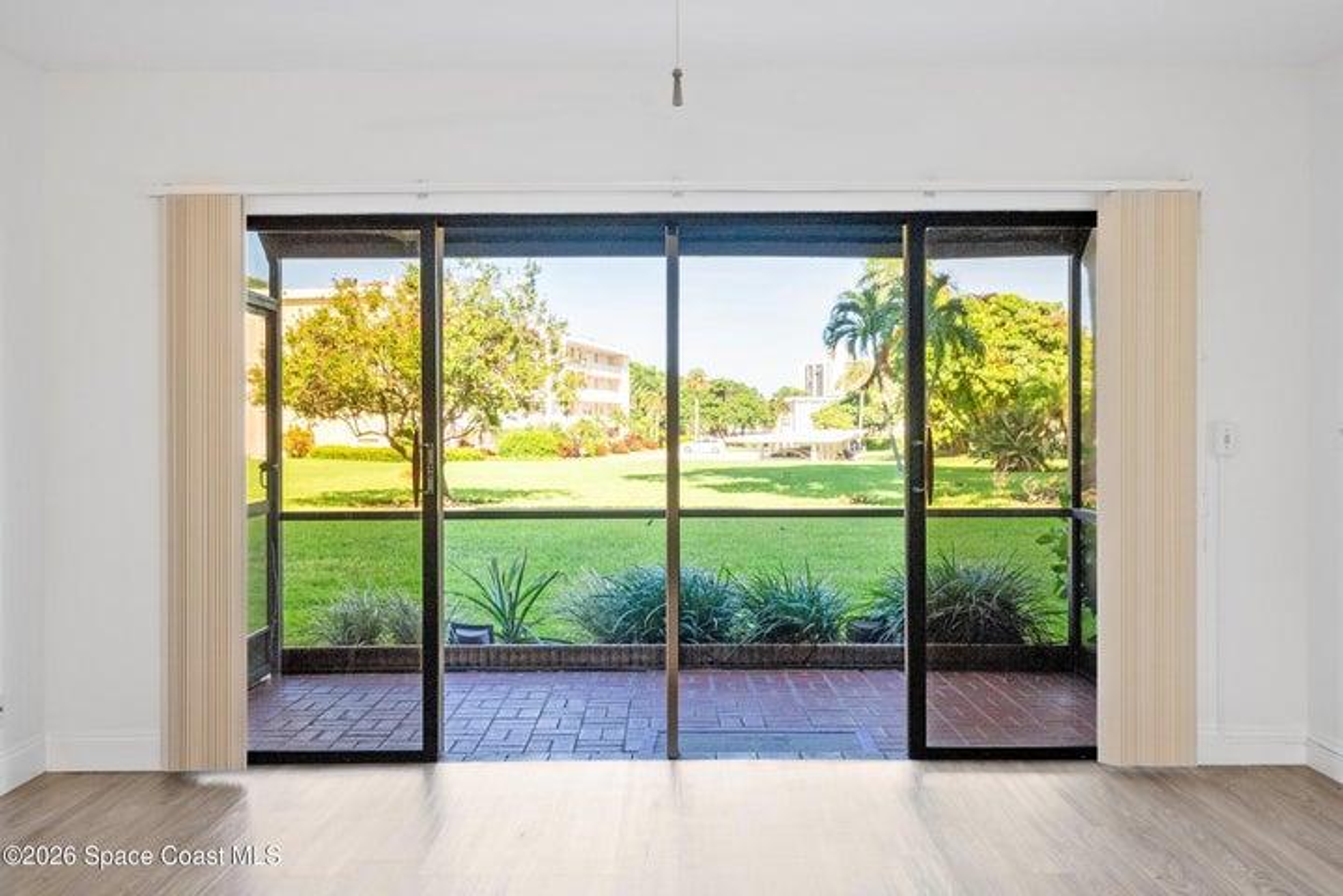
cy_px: 448
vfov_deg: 40.0
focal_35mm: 33
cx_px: 672
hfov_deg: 57.2
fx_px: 1232
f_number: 8
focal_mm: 33
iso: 2000
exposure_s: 1/13
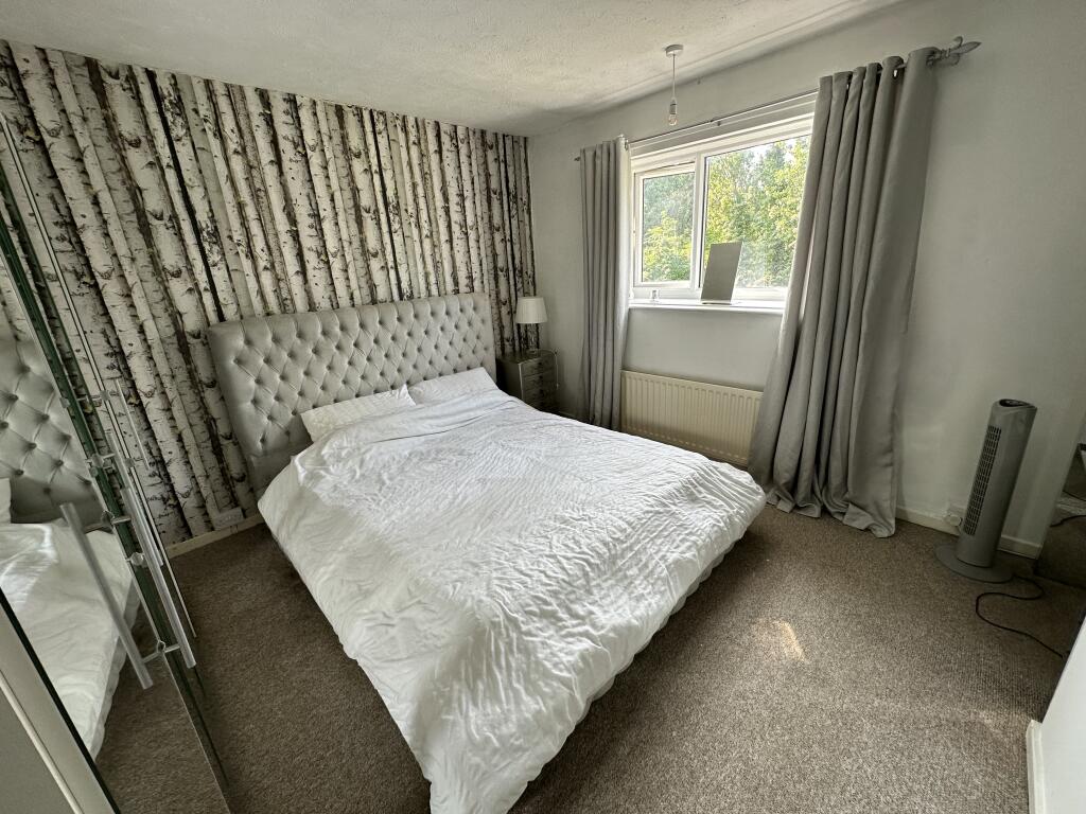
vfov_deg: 85.7
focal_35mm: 14
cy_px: 407
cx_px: 543
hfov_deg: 102.1
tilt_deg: -18.7
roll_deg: +3.7
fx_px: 439
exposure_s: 1/99
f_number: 2.2
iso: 80
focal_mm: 2.22
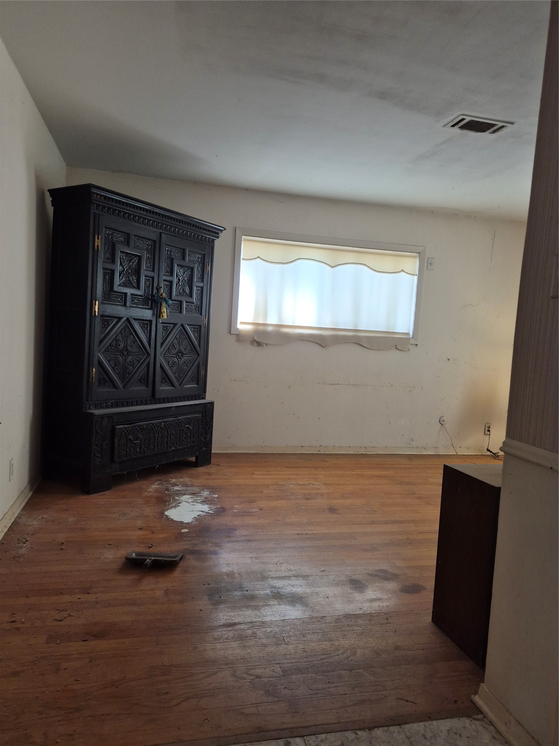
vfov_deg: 73.9
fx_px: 495
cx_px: 280
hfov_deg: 58.9
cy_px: 373
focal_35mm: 23
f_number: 1.8
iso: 320
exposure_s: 1/120
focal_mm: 5.4
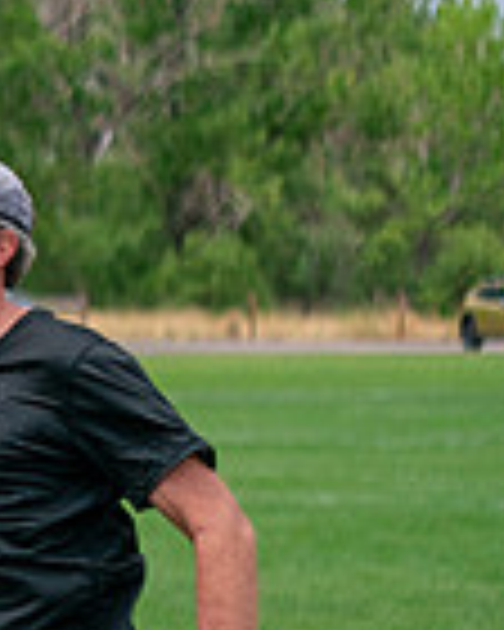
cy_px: 629
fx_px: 6041
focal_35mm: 324
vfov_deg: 6.0
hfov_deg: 4.6
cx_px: -1026
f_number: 2.8
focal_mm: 70
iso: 640
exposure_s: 1/10000
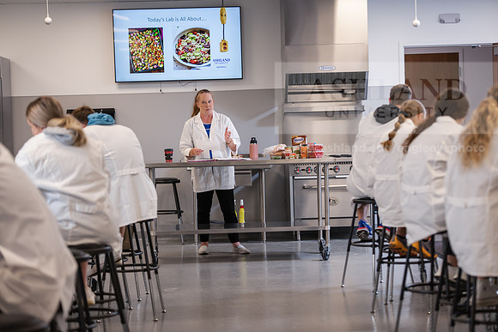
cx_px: 249
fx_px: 1384
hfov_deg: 20.4
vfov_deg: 13.7
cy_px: 166
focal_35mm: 100
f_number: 3.2
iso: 640
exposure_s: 1/200
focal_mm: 100
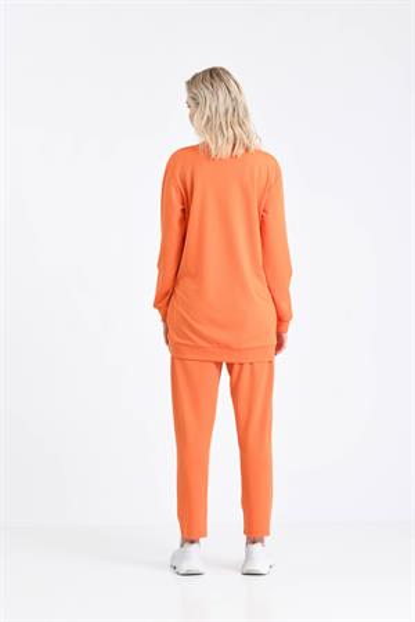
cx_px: 208
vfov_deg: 27.0
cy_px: 311
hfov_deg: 18.2
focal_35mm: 75
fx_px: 1297
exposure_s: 1/125
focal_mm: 75
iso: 100
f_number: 9
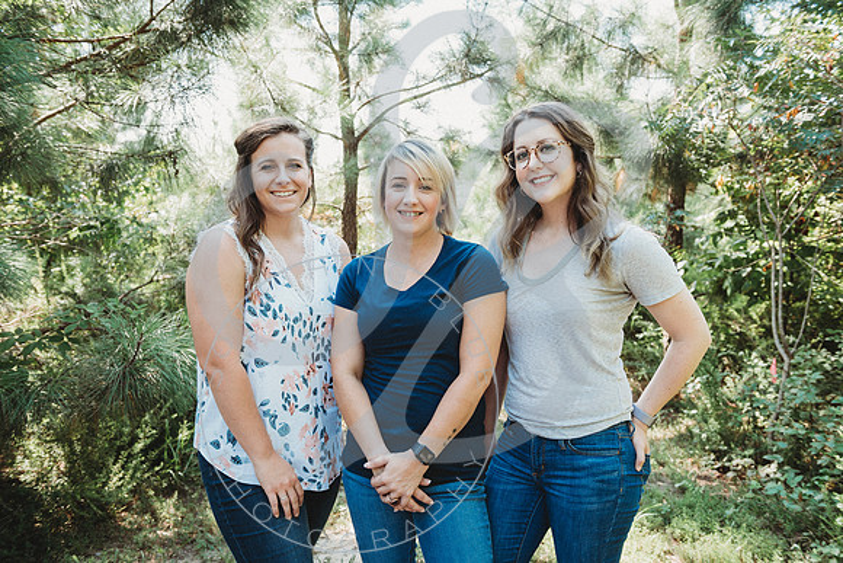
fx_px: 796
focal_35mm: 34
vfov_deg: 38.9
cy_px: 282
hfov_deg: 55.8
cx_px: 422
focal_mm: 34
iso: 200
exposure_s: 1/100
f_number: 5
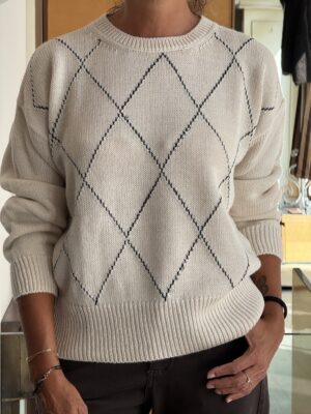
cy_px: 207
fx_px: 1437
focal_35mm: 120
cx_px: 156
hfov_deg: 12.3
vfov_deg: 16.4
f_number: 2.8
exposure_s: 1/118
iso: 50
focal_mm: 15.66
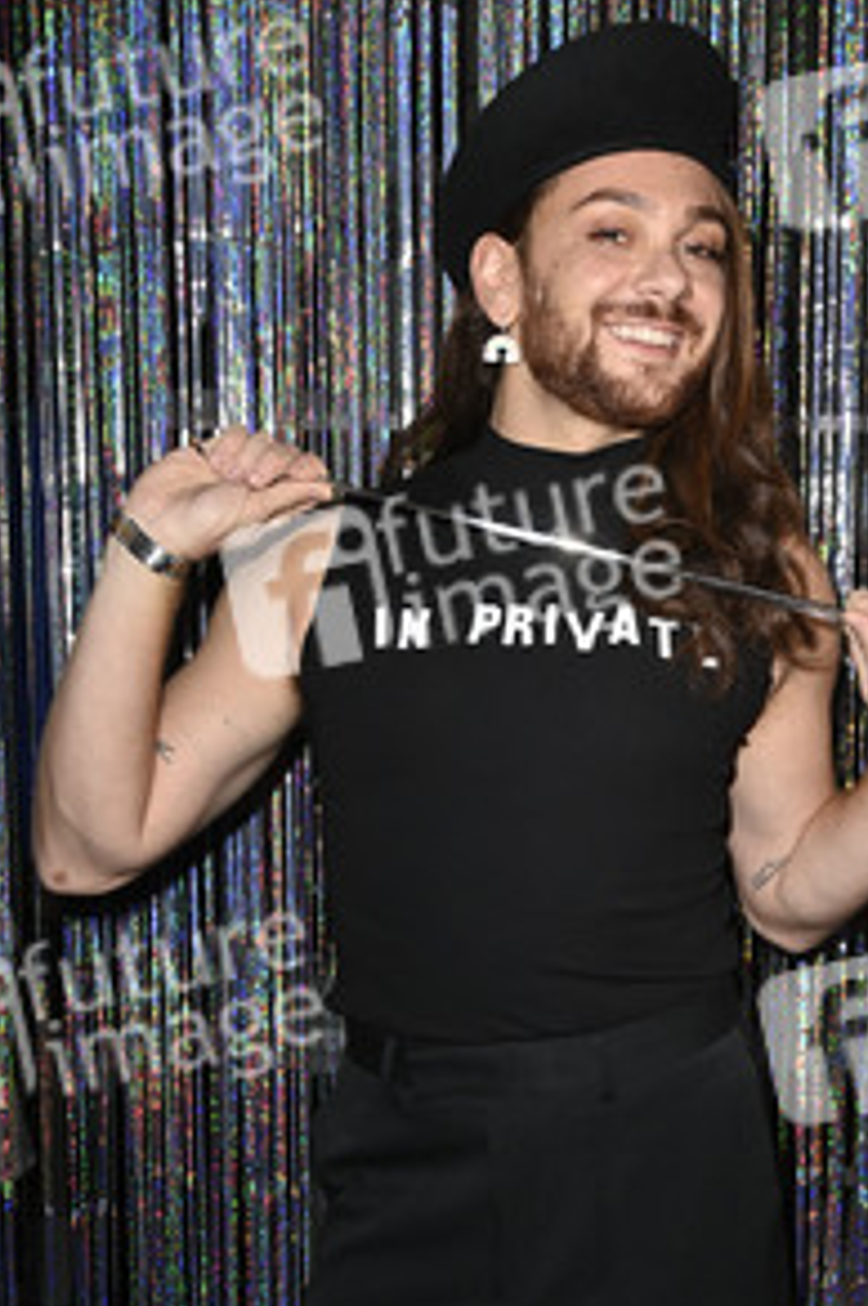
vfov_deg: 40.9
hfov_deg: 27.8
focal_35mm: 48
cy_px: 796
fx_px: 1740
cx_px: 582
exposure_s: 1/160
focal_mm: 35
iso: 2000
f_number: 5
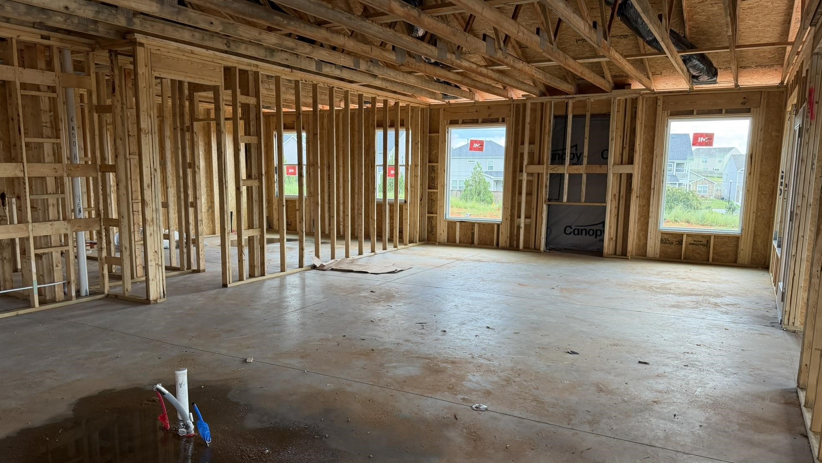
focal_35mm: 27
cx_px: 400
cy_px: 259
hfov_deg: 69.8
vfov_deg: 42.8
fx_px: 589
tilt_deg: -8.8
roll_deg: -0.5
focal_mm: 6.76
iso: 200
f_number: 1.78
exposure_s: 1/95
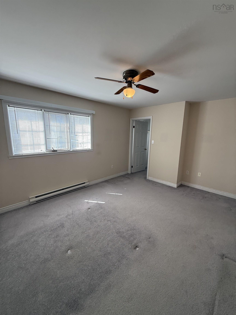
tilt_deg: -9.3
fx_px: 127
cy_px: 158
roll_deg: -1.0
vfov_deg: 102.1
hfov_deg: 85.7
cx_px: 118
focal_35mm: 14
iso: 64
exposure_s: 1/120
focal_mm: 2.22
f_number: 2.2
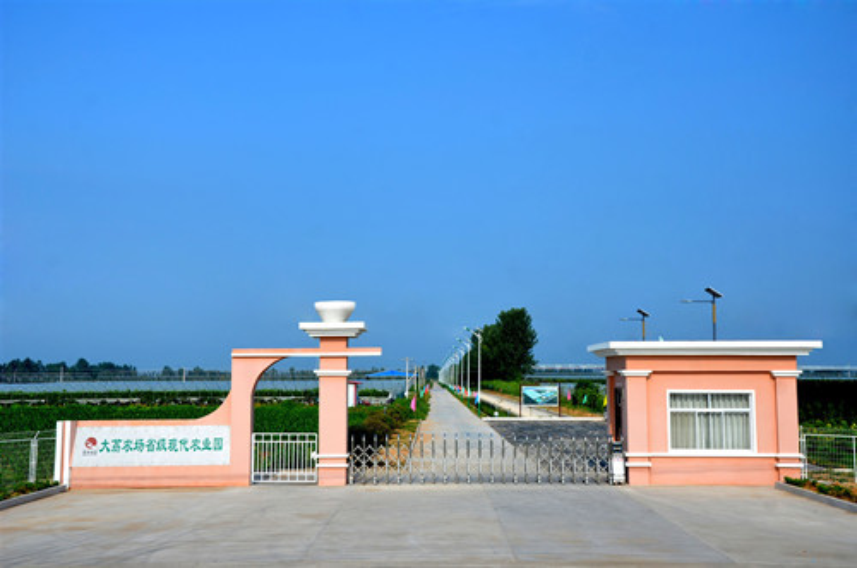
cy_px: 284
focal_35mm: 45
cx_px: 428
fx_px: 1069
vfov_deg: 29.7
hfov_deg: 43.7
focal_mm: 30
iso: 100
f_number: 8
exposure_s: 1/250
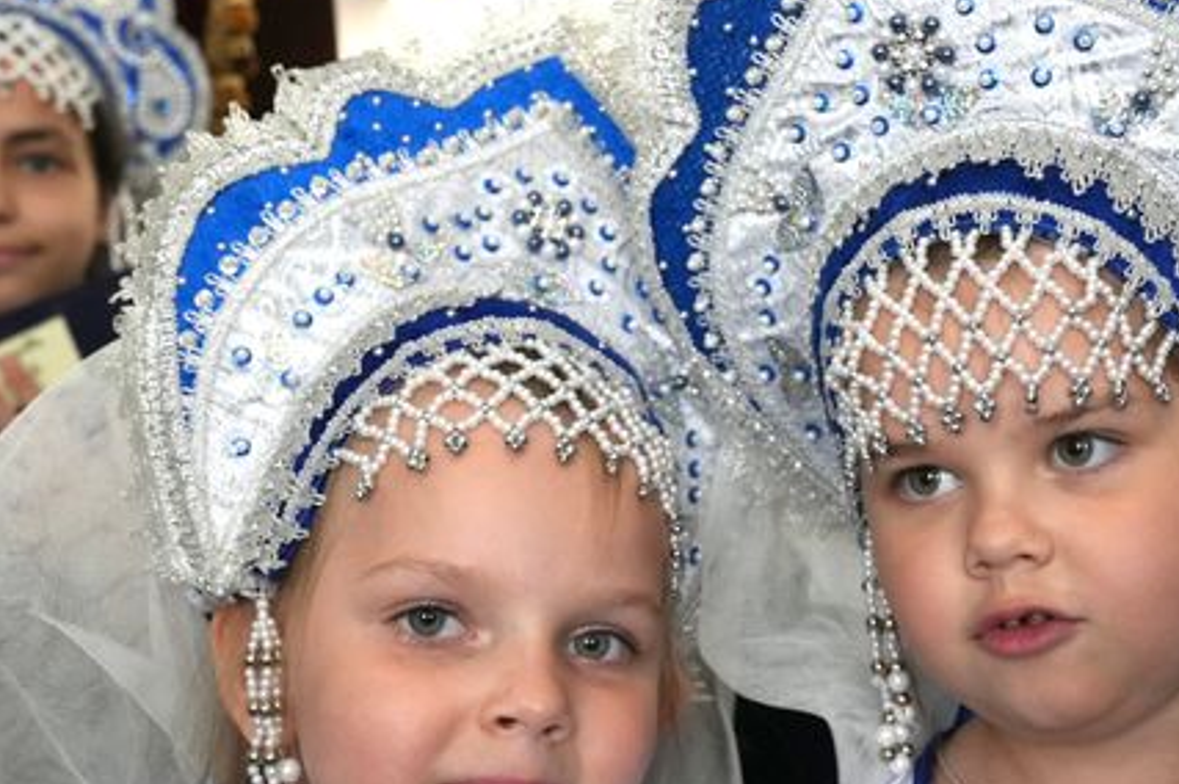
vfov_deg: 22.9
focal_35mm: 59
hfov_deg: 33.9
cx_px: 694
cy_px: 469
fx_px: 1931
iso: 5000
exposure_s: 1/250
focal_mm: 36
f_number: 5.6
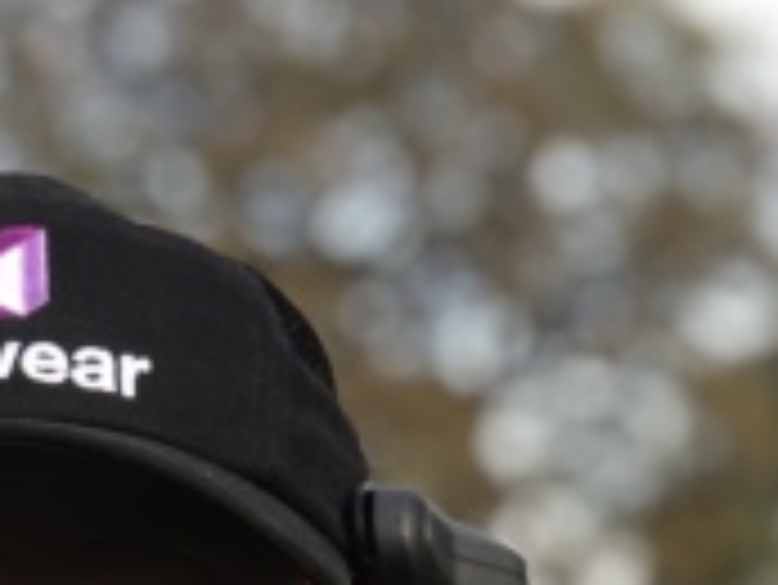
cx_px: -31
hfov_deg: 12.3
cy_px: 765
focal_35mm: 158
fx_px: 3554
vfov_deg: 9.2
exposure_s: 1/120
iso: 25
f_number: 2.8
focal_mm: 6.6
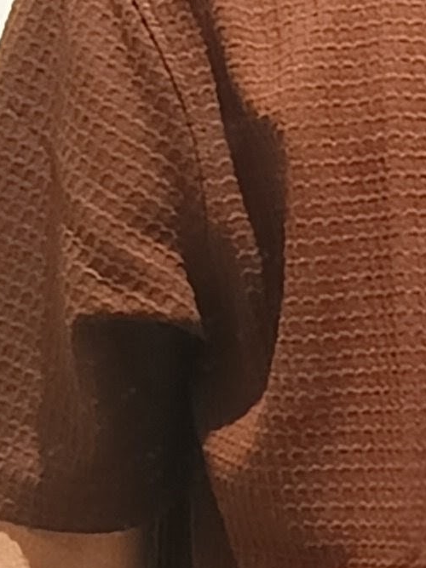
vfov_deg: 6.9
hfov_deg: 5.1
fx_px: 4727
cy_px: 341
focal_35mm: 288
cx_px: 861
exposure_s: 1/50
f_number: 1.75
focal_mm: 5.24
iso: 320
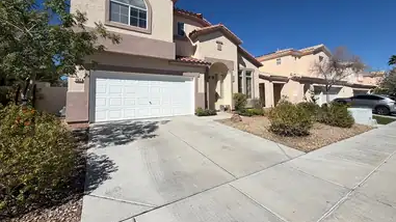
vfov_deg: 66.2
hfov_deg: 99.3
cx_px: 206
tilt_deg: +3.7
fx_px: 168
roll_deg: +1.7
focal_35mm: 16
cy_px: 86
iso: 20
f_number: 2.2
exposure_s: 1/1613
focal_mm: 2.22
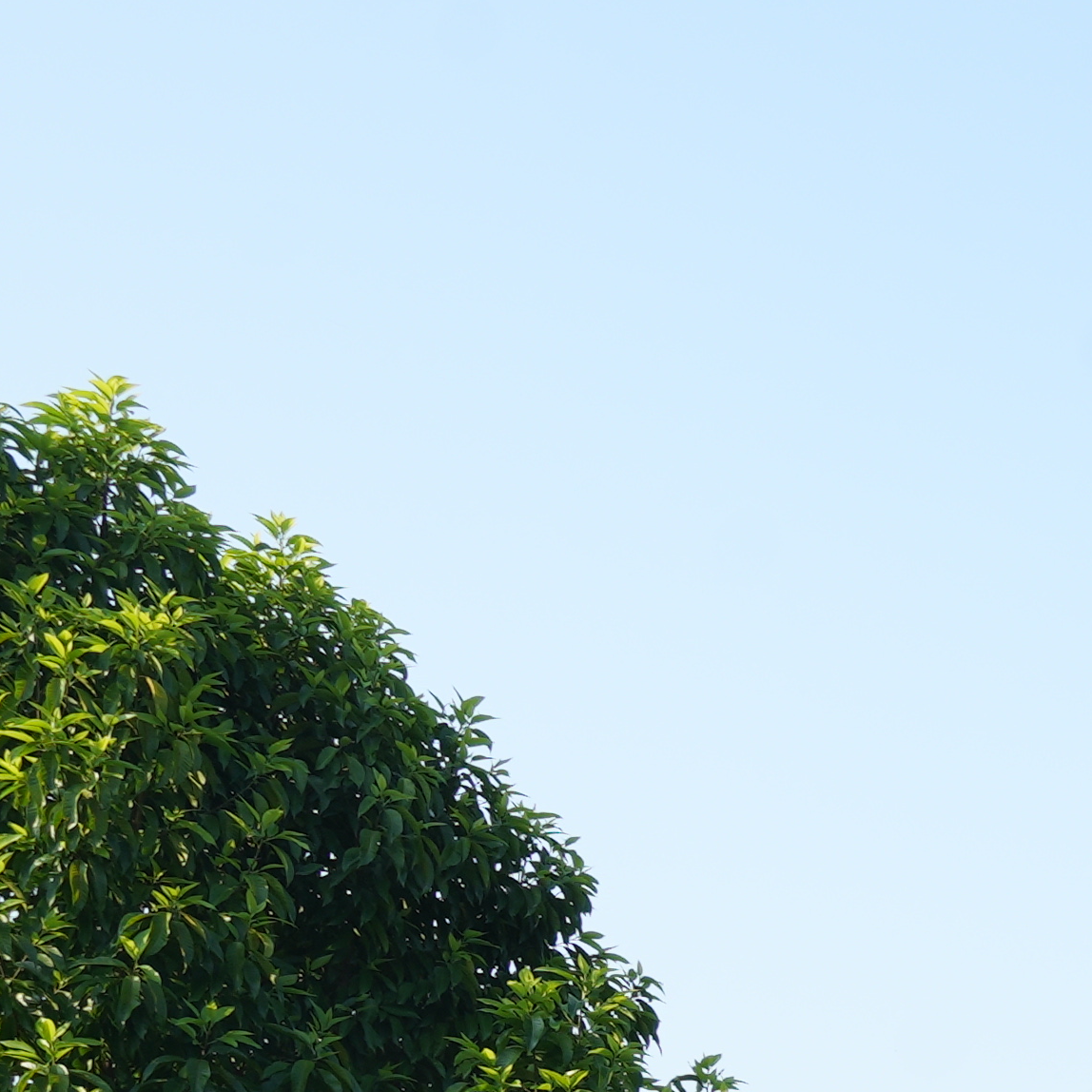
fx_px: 2962
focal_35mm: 83
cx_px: 2681
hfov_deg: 13.9
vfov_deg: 17.5
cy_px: 1876
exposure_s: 1/100
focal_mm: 16
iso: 100
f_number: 7.1
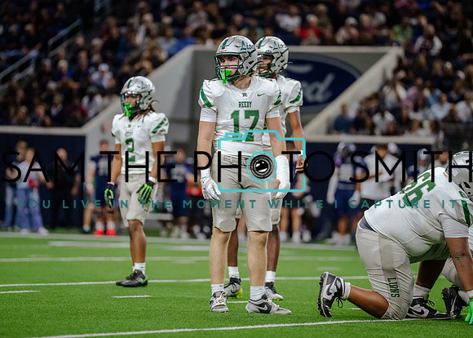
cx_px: 241
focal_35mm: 244
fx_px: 3281
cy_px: 147
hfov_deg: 8.2
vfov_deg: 5.9
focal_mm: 200
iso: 3200
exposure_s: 1/1250
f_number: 2.8
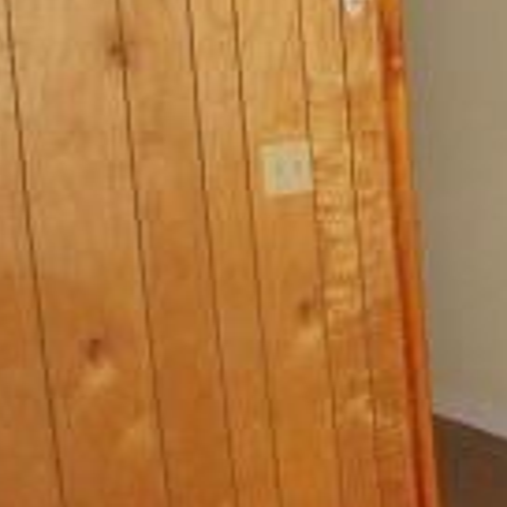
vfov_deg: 17.6
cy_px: 272
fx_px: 1640
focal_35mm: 99
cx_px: 641
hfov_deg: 16.7
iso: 640
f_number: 3.3
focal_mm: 6.3
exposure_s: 1/200
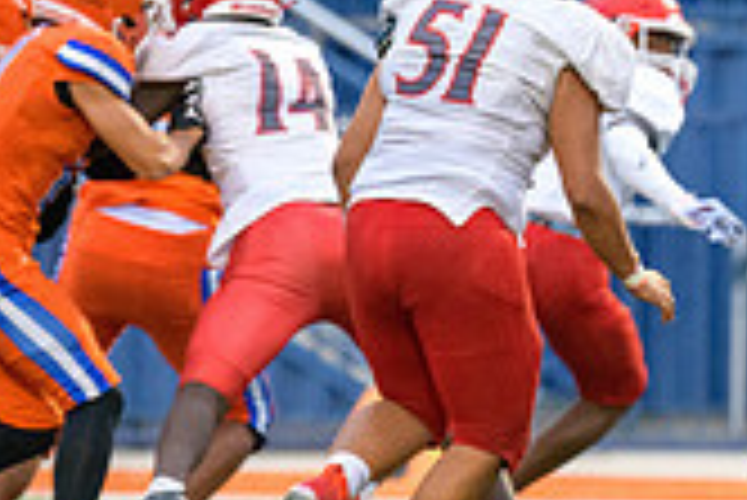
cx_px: 680
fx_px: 18089
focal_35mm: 871
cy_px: 255
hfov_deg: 2.4
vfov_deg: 1.6
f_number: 2.8
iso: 4500
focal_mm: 250
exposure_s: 1/2000
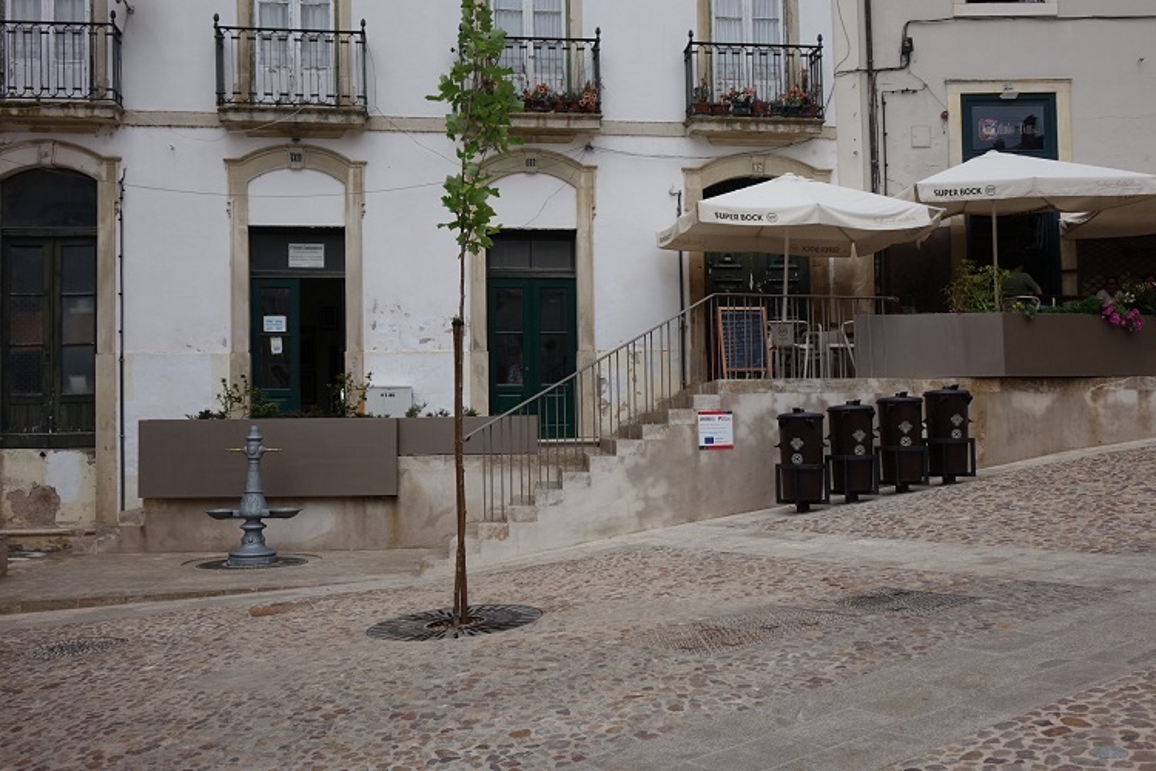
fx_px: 1092
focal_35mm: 34
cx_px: 578
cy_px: 386
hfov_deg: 55.8
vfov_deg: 38.9
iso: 125
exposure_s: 1/800
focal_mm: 12.3
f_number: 4.5
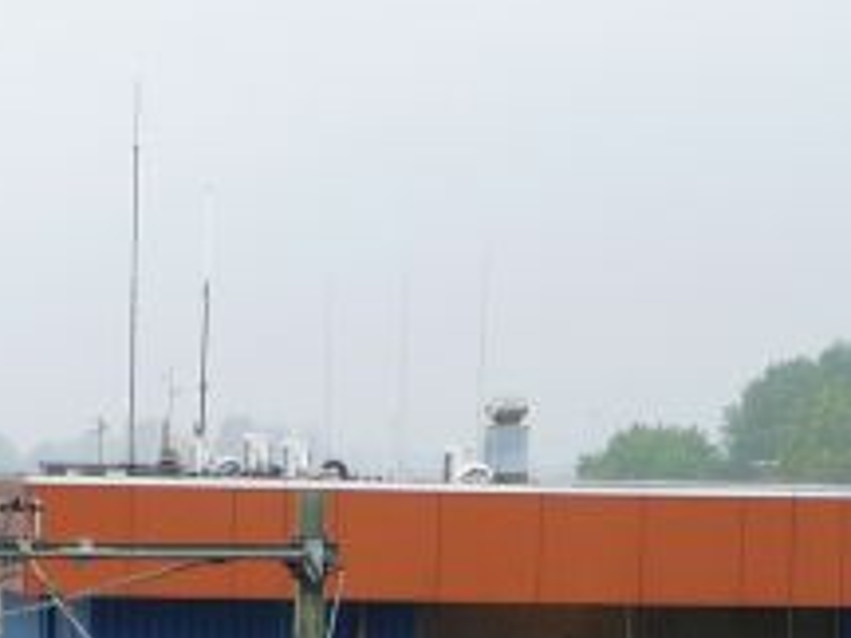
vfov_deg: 8.4
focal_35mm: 166
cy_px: 1311
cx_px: 98
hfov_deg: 11.8
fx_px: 4081
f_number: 2.8
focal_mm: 5.8
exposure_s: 1/200
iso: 100
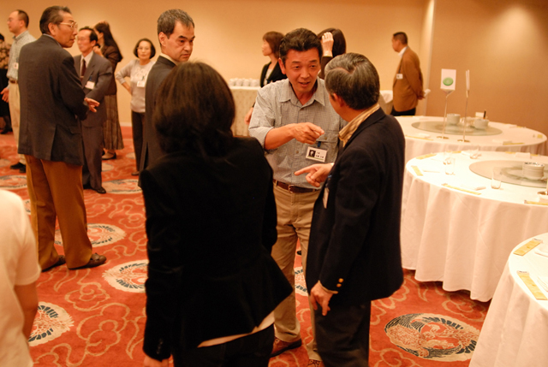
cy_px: 184
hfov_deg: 46.3
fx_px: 640
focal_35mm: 42
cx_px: 274
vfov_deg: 32.0
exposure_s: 1/60
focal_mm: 28
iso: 800
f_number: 2
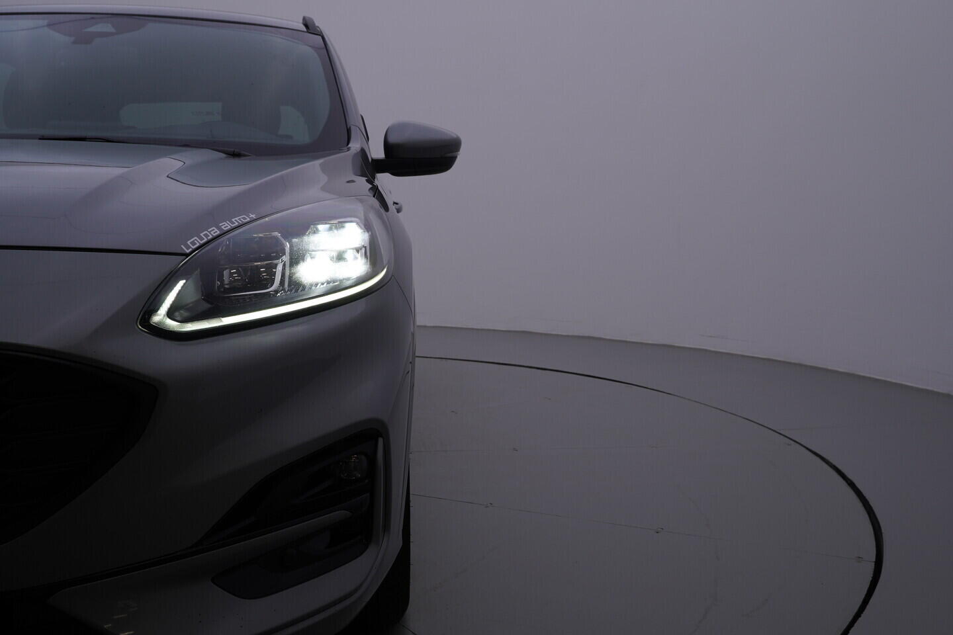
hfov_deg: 53.1
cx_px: 476
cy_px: 318
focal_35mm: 36
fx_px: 953
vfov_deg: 36.9
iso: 125
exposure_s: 1/160
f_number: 5.6
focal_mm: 24
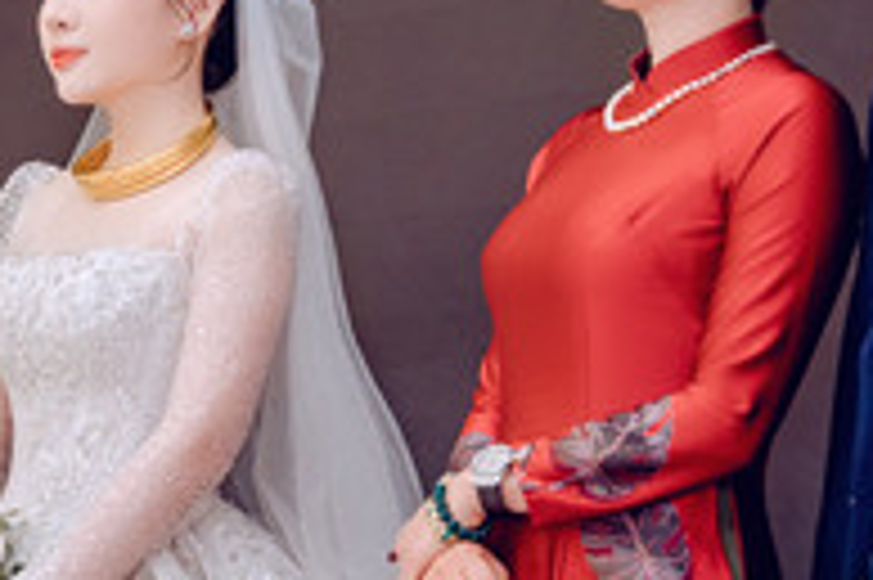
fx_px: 3877
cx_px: 212
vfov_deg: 8.6
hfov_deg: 12.8
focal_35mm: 160
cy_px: 321
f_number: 3.2
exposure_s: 1/160
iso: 640
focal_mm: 62
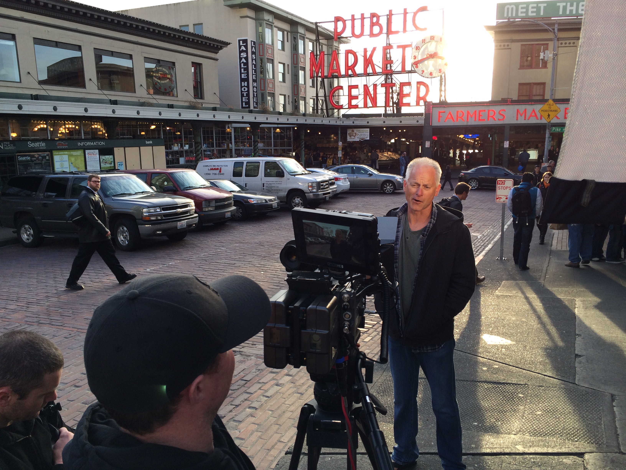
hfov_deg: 60.0
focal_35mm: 30
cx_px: 313
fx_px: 543
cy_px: 235
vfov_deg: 46.8
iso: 32
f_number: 2.2
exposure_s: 1/246
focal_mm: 4.12
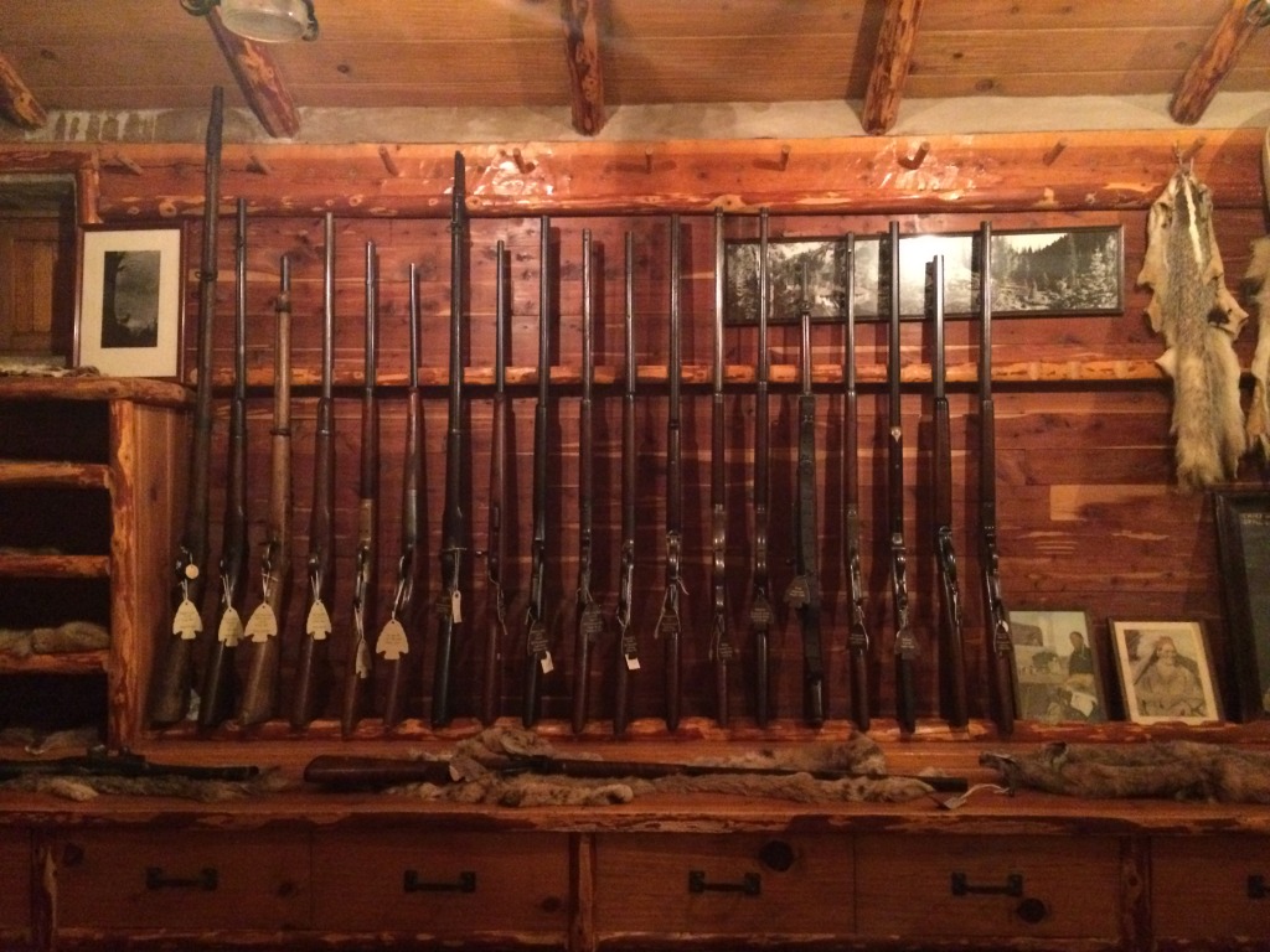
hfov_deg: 61.7
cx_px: 635
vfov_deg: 48.2
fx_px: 1064
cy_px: 476
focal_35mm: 29
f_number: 2.2
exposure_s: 1/15
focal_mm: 4.15
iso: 640
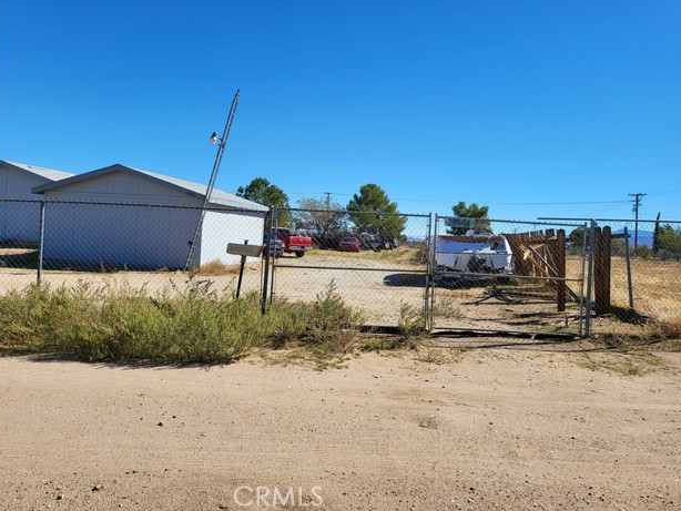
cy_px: 246
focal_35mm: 25
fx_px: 492
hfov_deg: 69.4
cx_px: 346
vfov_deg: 54.9
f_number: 1.8
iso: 40
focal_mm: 5
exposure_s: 1/2890
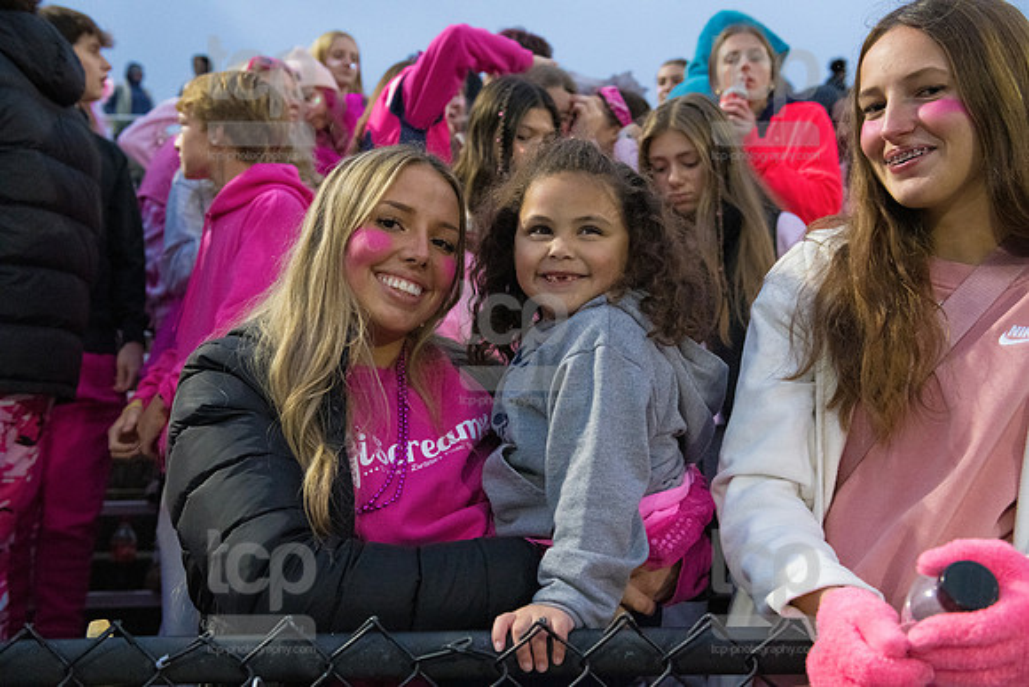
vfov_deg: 35.1
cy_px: 344
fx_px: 1086
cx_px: 514
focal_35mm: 38
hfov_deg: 50.7
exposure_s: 1/320
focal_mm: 38
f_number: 5
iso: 6400
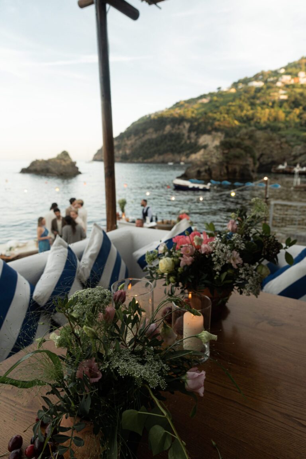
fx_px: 306
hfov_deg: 53.1
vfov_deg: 73.7
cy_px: 230
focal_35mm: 24
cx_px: 153
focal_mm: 24
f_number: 7.1
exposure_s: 1/200
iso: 640
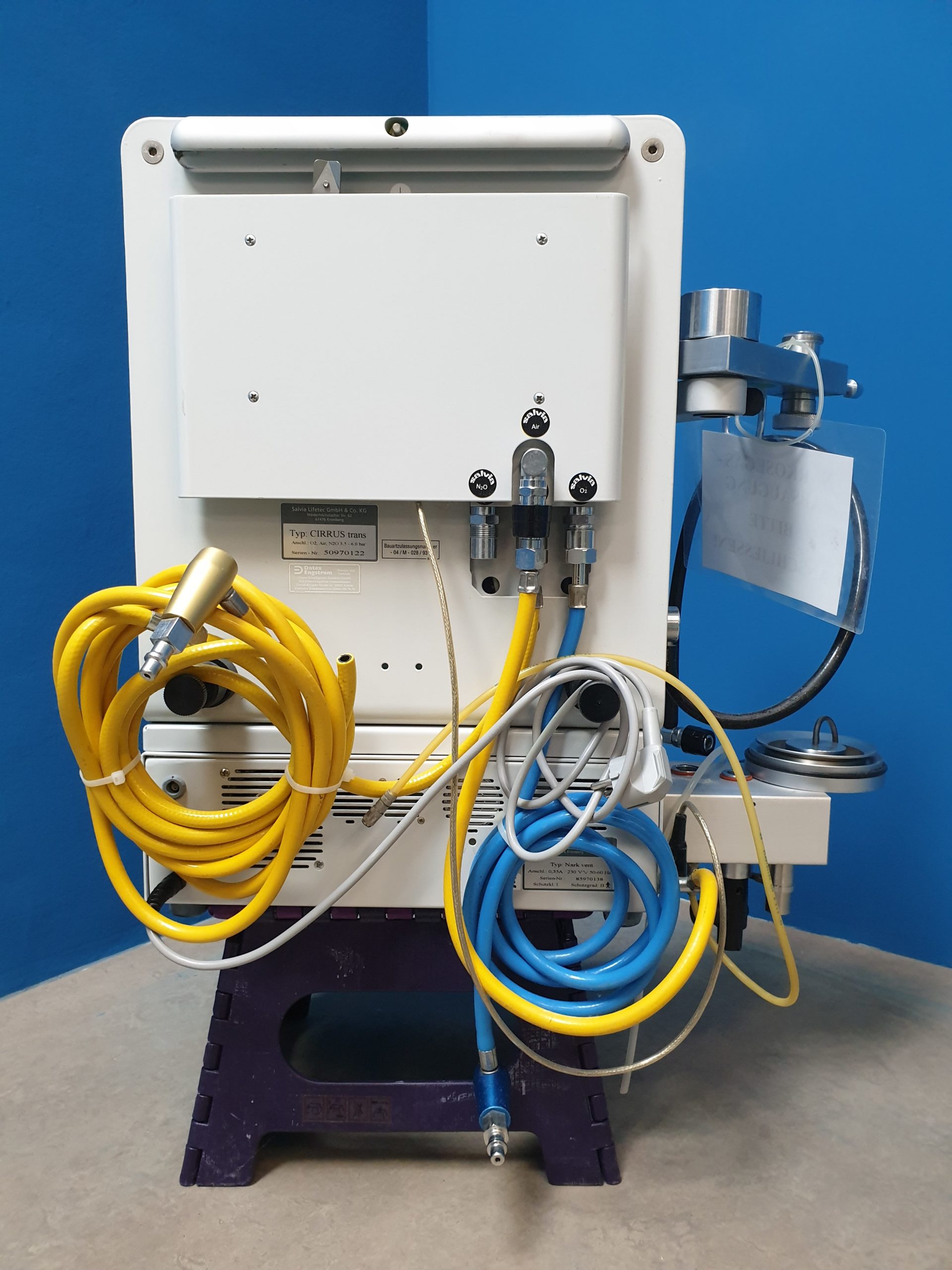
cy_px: 635
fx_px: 953
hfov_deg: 53.1
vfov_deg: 67.3
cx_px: 476
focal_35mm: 26
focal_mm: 4.3
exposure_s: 1/50
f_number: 2.4
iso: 400
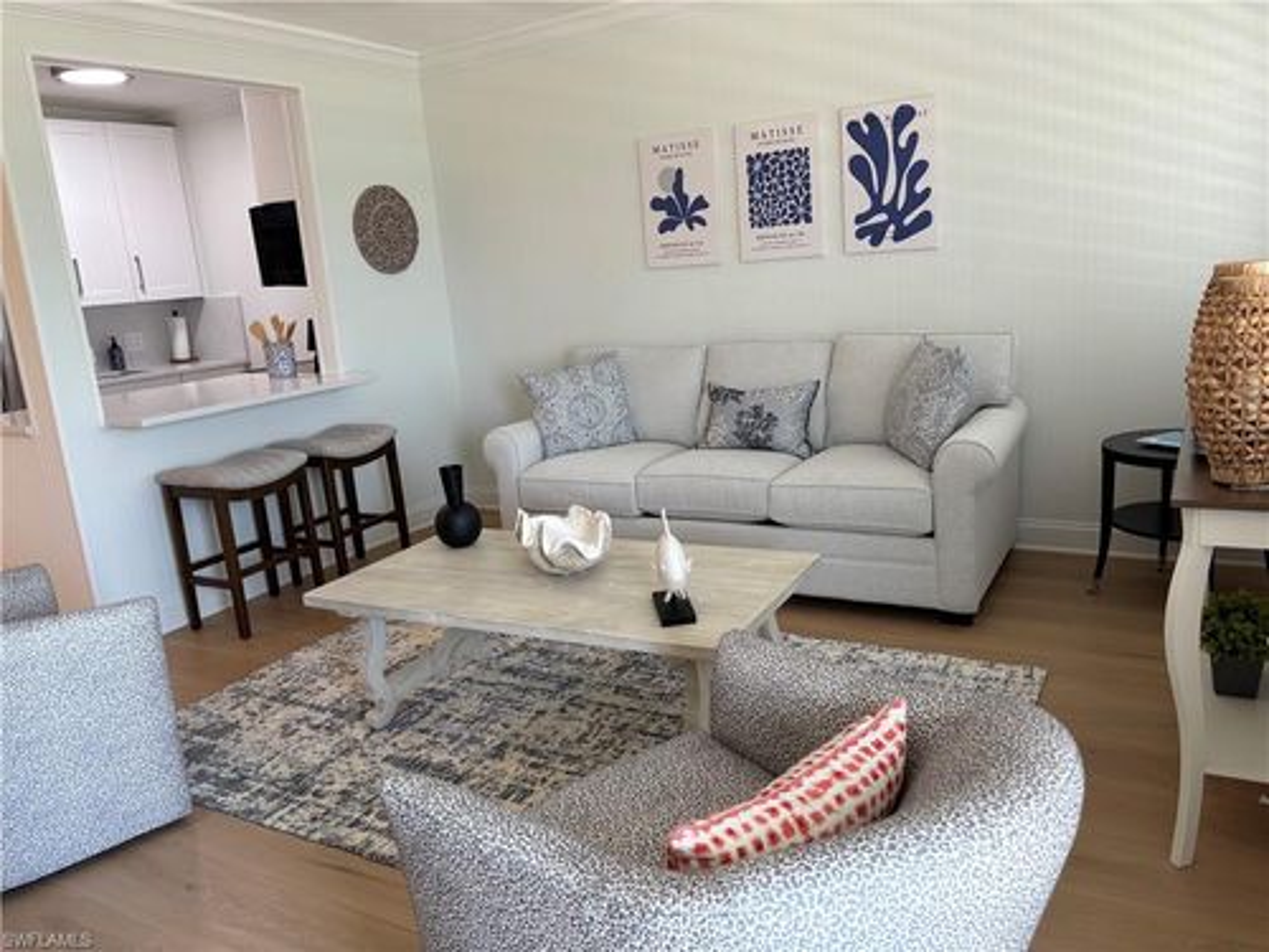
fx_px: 953
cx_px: 634
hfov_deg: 67.3
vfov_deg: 53.1
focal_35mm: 26
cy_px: 476
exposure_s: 1/120
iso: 100
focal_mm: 5.96
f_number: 1.6
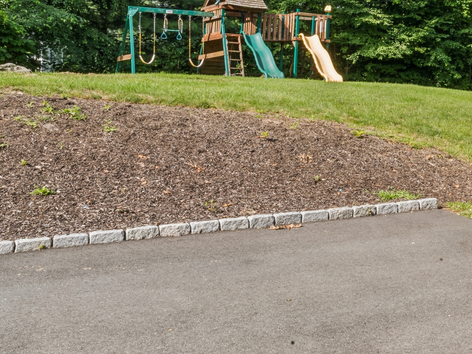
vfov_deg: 28.1
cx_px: 493
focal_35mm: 51
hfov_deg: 33.6
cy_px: 88
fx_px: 695
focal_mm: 24
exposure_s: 1/5
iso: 100
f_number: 22
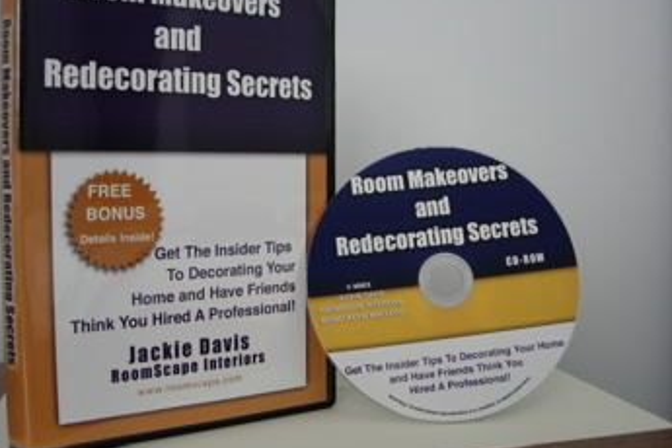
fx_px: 803
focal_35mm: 43
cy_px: 211
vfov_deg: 31.2
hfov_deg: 45.4
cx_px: 335
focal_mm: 8.5
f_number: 2.9
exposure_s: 1/33.9
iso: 64
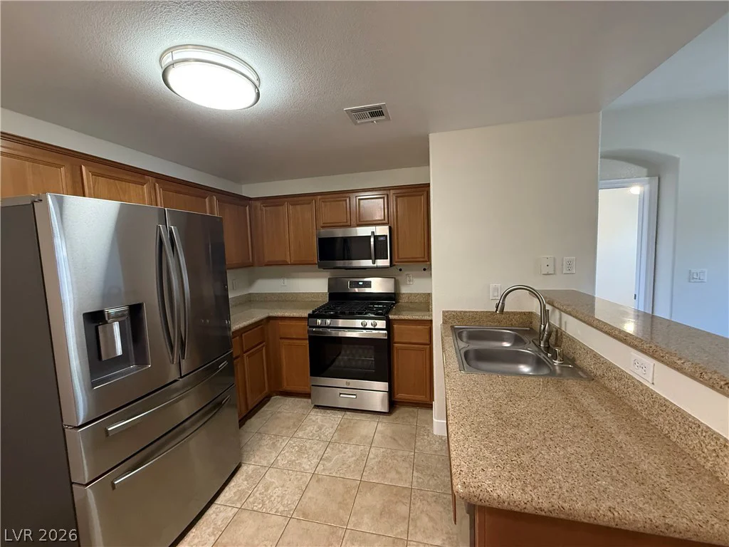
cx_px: 364
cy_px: 274
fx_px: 295
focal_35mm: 14
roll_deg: +1.2
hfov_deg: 102.1
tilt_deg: -5.5
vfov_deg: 85.7
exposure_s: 1/60
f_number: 2.2
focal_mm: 2.22
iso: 320
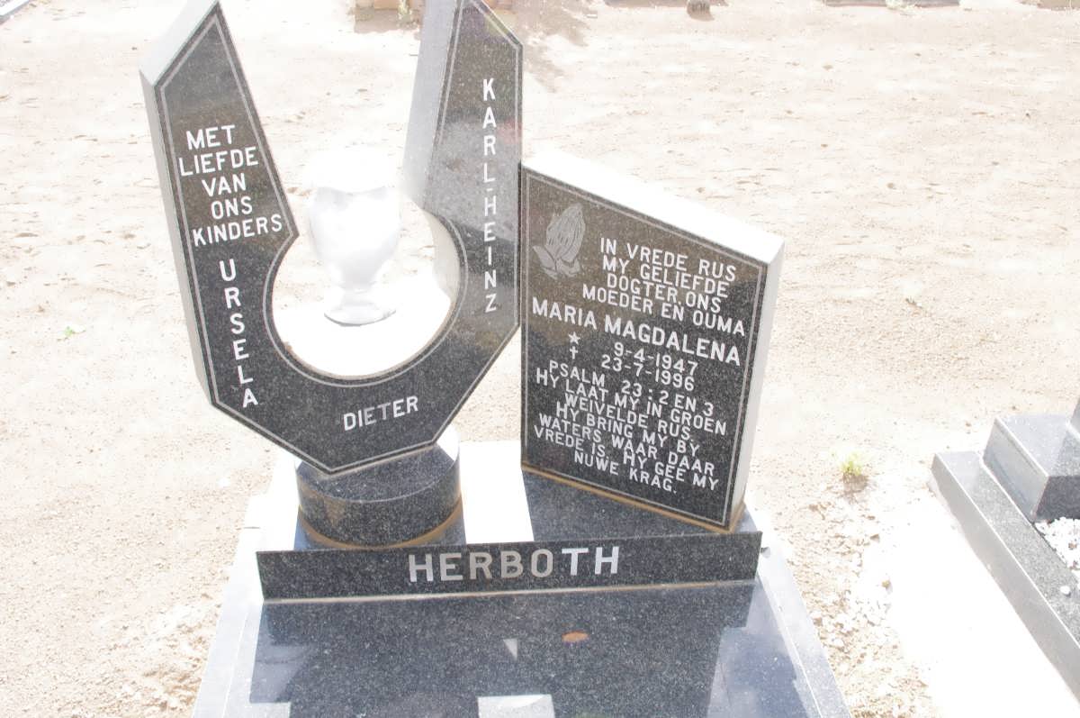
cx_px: 540
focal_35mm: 31
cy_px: 359
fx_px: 929
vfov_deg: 42.2
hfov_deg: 60.3
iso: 800
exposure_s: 1/125
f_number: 11
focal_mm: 21.25
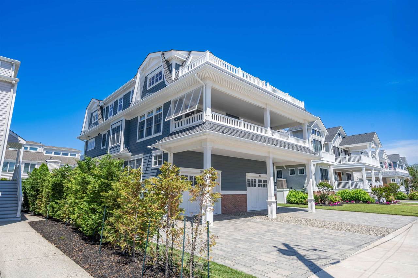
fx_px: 232
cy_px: 139
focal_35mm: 20
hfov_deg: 84.0
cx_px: 209
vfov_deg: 61.9
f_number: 8
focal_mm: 20
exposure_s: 1/320
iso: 100
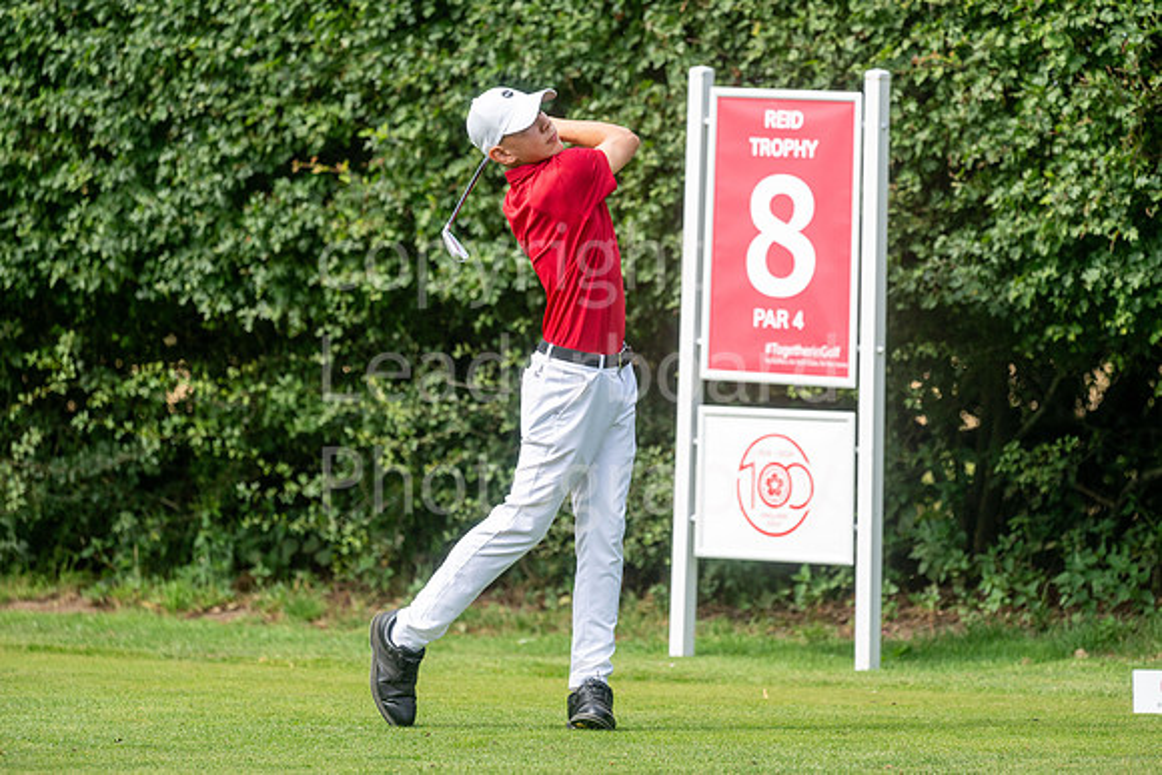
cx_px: 581
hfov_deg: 6.9
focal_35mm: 300
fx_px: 9685
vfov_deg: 4.6
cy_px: 388
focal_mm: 300
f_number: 5
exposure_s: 1/1250
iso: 250
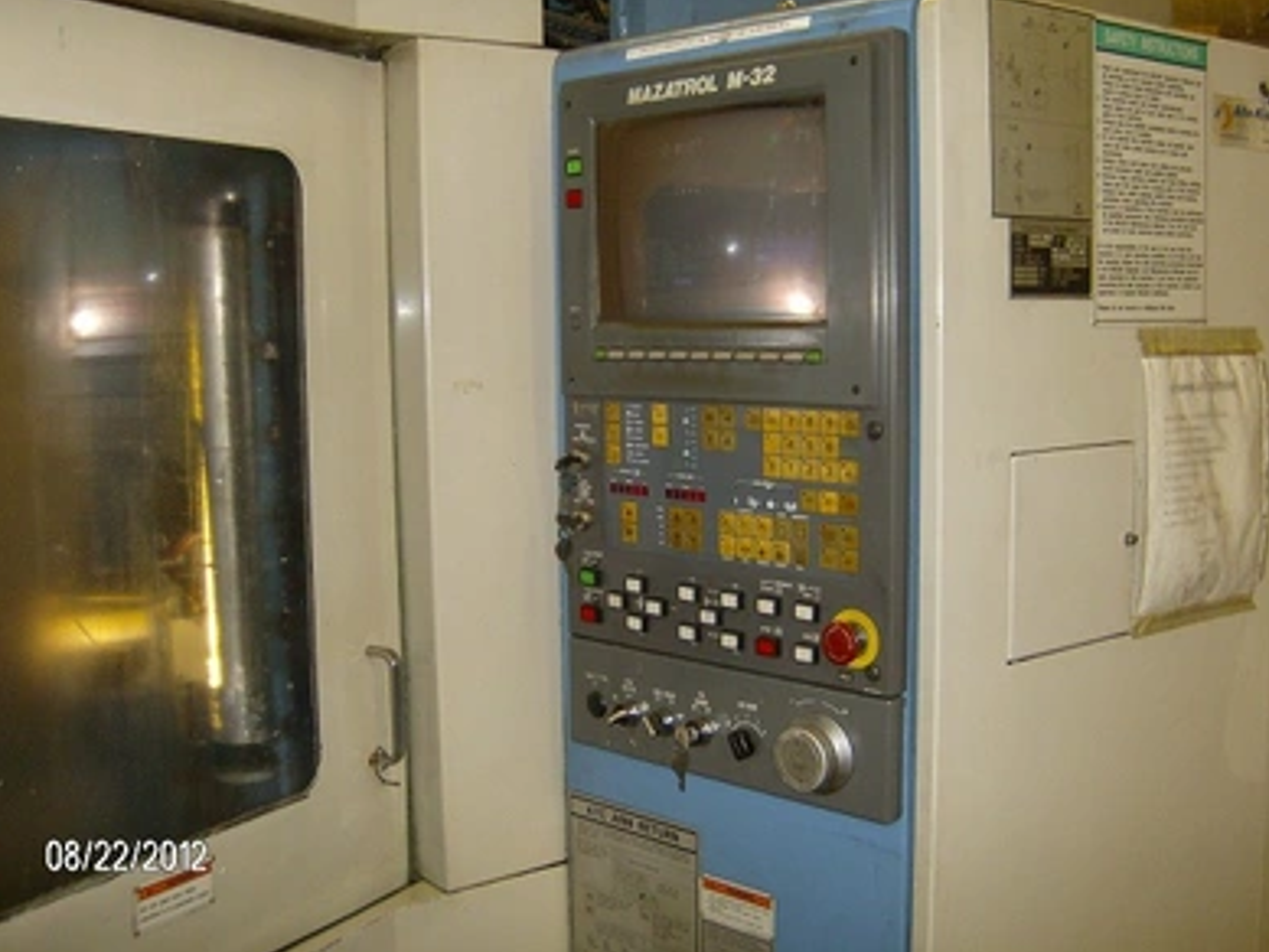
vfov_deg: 38.7
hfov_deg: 50.1
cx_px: 620
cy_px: 476
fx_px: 1357
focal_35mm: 37
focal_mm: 6
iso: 200
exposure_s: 1/60
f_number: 2.8
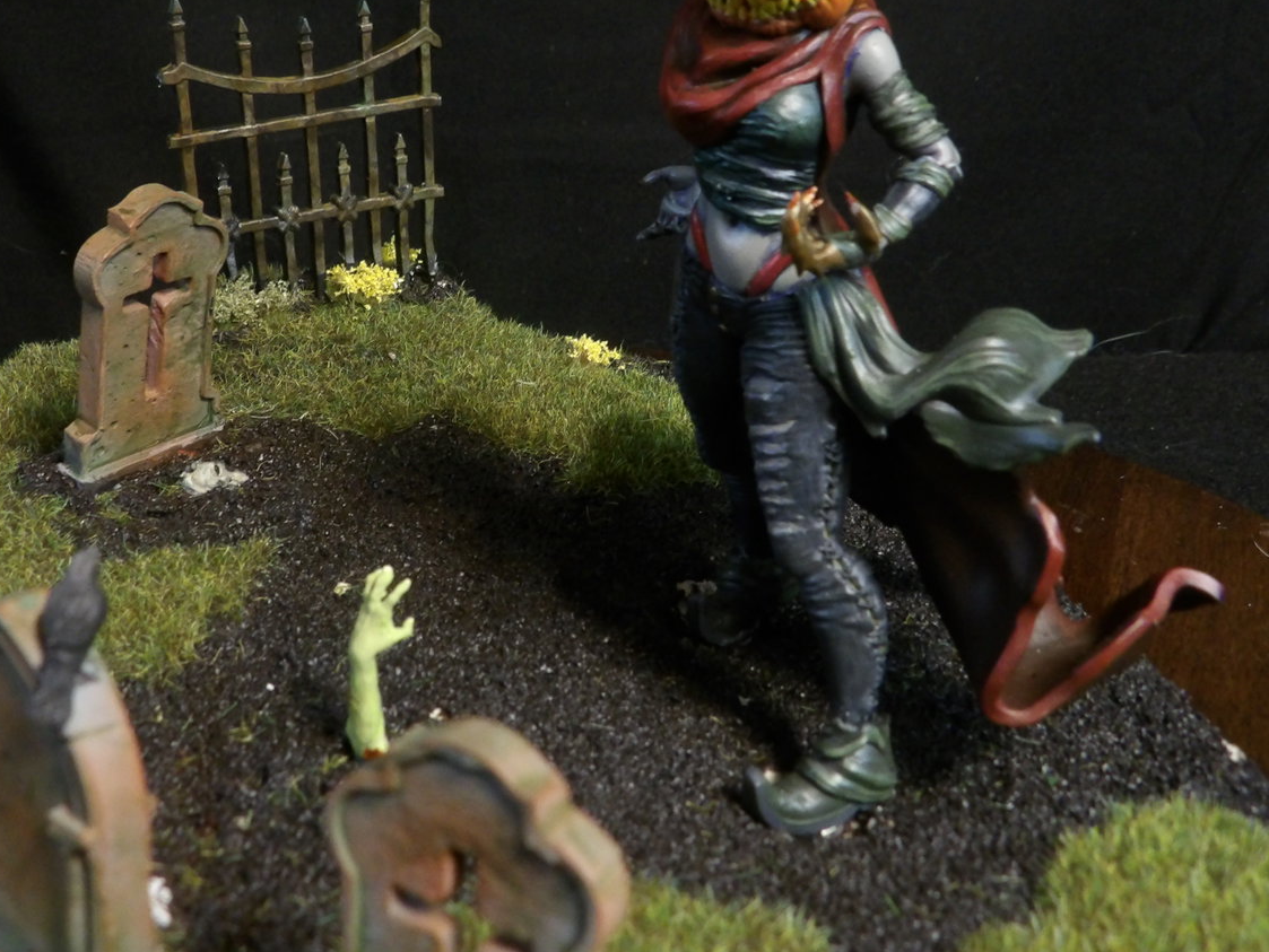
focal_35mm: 47
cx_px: 510
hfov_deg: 40.2
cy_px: 312
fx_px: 1724
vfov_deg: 30.6
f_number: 3.6
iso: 400
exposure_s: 1/4
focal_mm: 5.9
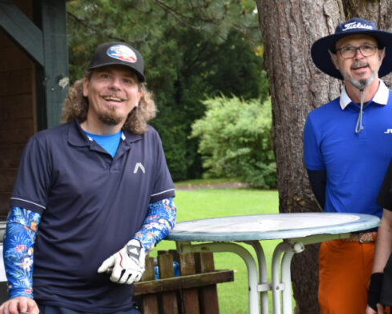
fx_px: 1428
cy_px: 172
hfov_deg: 15.4
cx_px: 378
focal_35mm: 123
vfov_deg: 12.5
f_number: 4.5
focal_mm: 42
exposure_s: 1/100
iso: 400
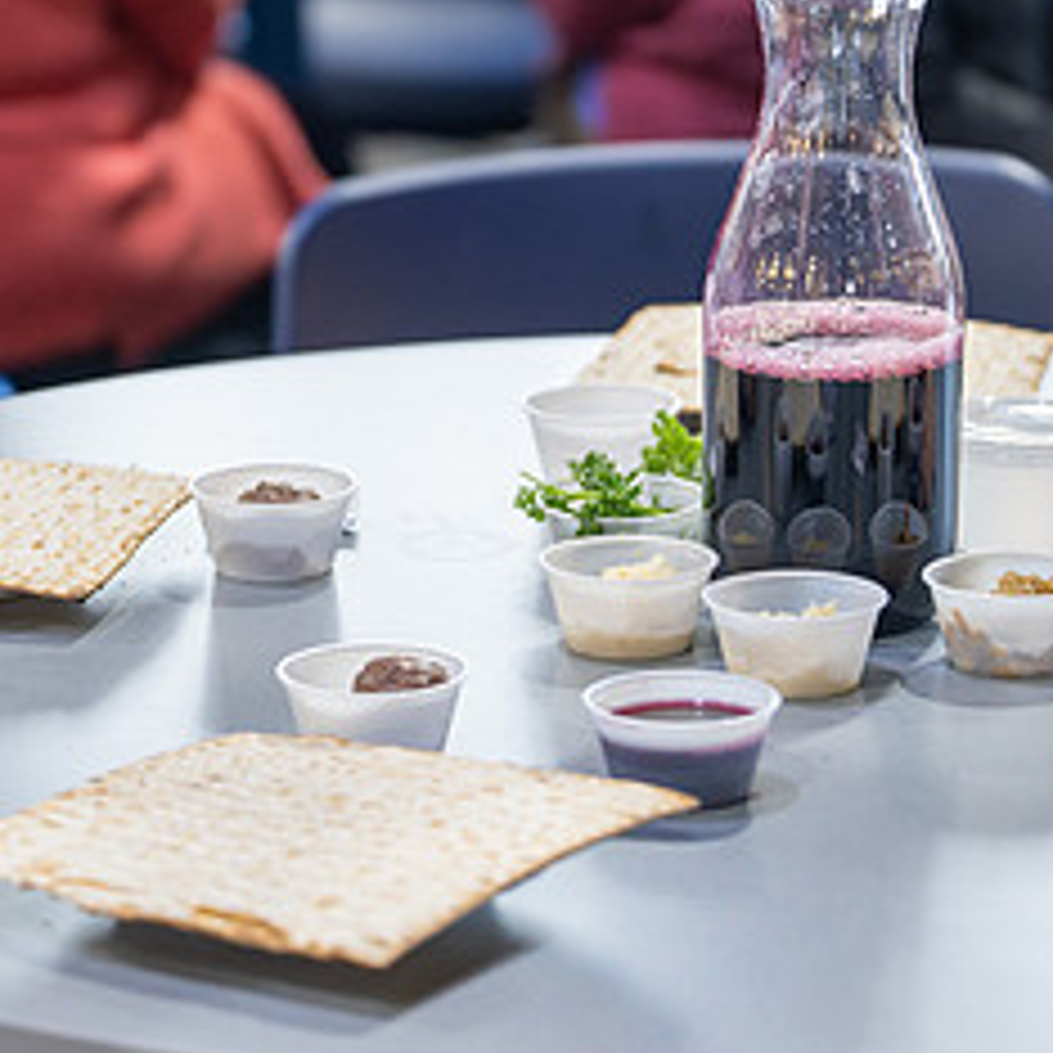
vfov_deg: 11.1
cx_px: 531
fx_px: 5438
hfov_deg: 11.1
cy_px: 458
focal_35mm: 158
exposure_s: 1/100
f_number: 2.8
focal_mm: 70
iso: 800
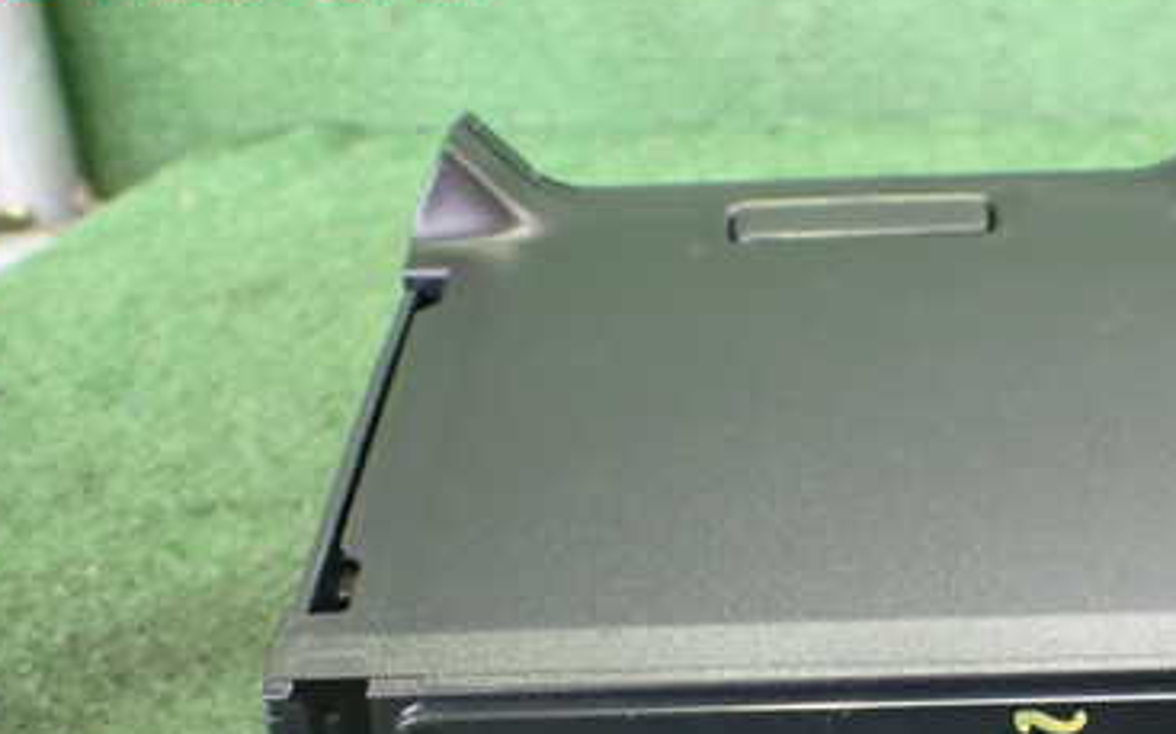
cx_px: 865
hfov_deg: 38.0
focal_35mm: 52
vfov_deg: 24.2
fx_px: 1666
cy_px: 651
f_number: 2.3
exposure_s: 1/40
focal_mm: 5.4
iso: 800
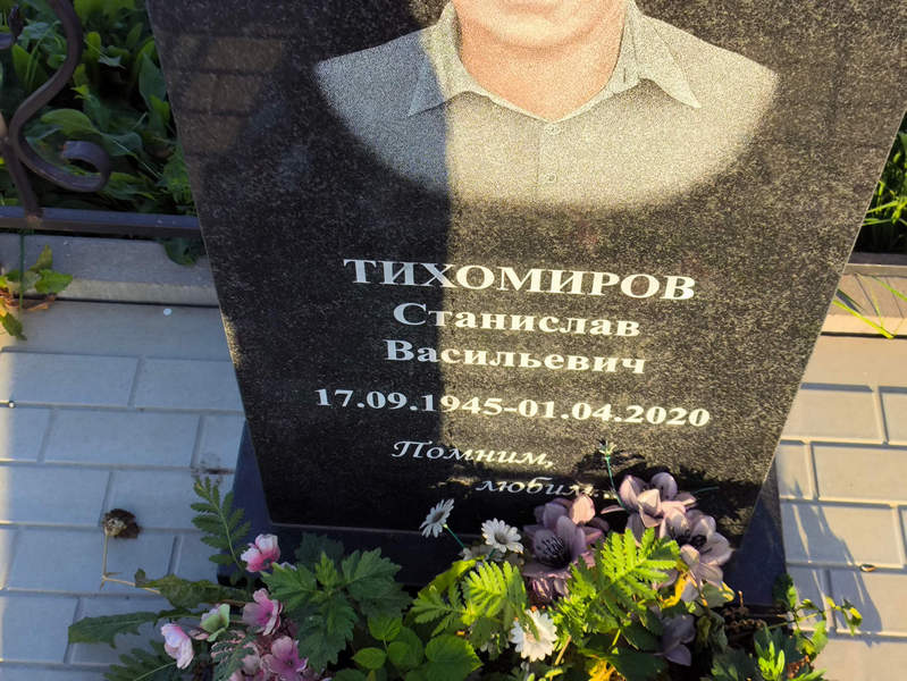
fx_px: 1311
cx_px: 454
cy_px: 340
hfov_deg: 38.2
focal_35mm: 50
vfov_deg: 29.1
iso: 50
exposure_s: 1/690
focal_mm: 4.71
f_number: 1.7
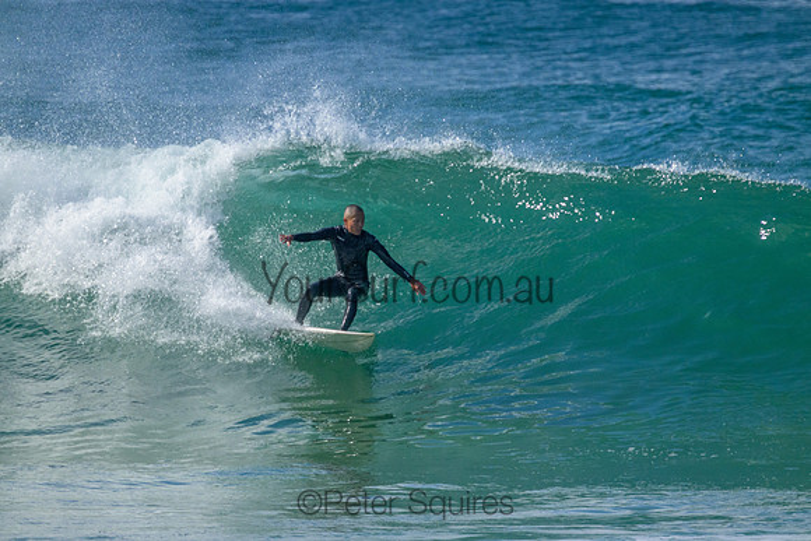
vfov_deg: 1.7
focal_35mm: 800
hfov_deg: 2.6
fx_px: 18026
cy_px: 270
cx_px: 406
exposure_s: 1/1600
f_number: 11
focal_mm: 800
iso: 2000
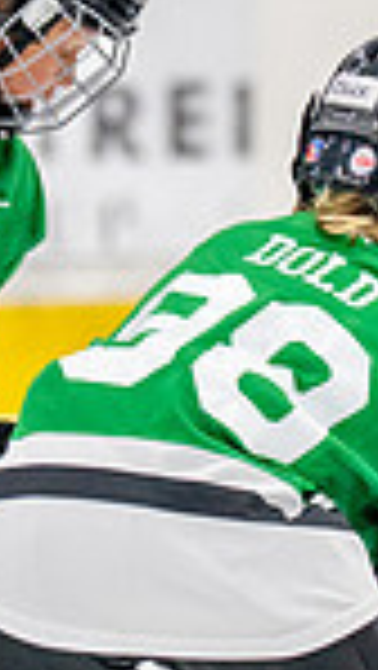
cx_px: 232
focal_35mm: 862
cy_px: 149
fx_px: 15334
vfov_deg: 2.5
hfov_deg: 1.4
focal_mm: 130
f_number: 2.8
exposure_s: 1/1250
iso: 800
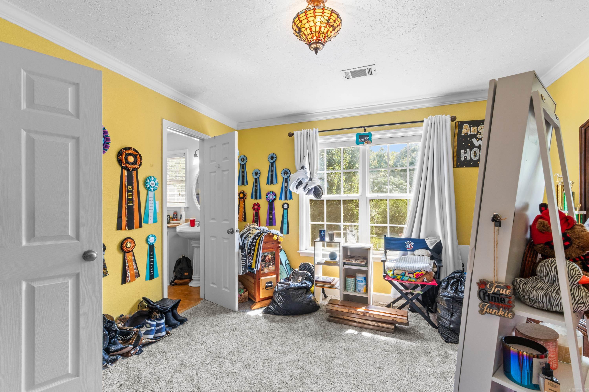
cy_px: 196
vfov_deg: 77.3
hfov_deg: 100.4
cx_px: 294
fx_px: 245
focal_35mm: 15
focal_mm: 10
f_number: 9
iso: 250
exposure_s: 1/6
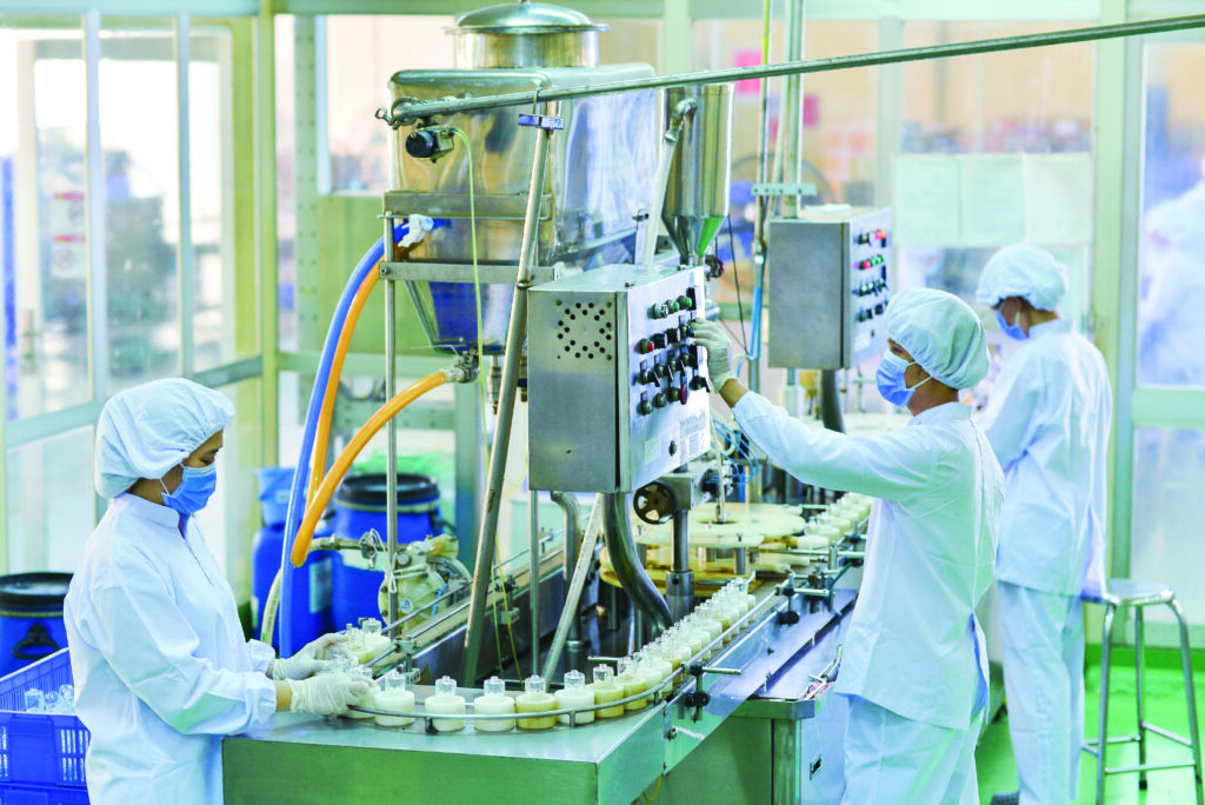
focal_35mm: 85
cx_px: 602
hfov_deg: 23.9
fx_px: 2847
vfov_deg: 16.1
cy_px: 402
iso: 400
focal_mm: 85
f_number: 2.8
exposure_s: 1/125
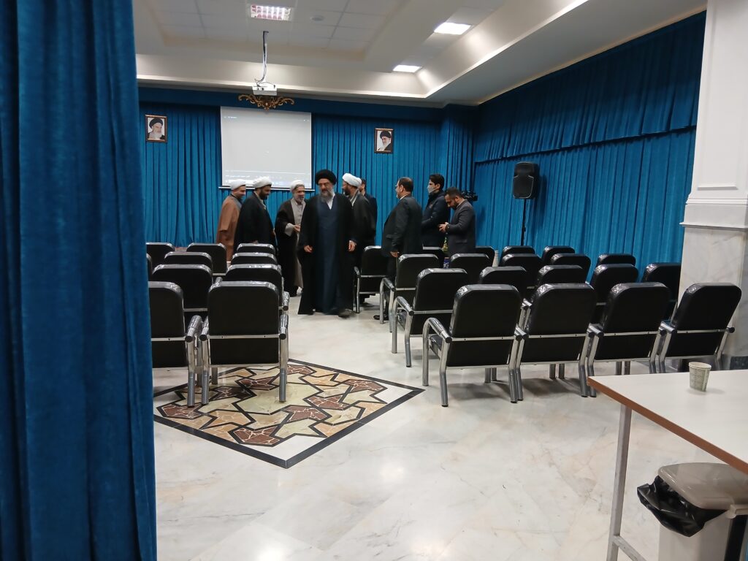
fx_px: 562
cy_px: 280
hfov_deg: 67.3
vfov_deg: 53.1
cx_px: 374
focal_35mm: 26
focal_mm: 3.98
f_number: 1.8
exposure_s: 1/50
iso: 250
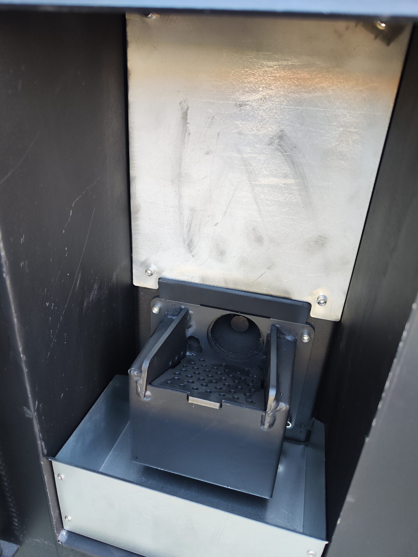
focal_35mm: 23
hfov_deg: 58.9
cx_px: 209
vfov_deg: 73.9
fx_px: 370
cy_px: 278
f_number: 1.69
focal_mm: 7.01
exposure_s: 1/100
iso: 476
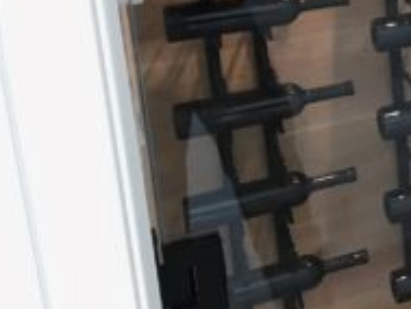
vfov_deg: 18.6
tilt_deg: -13.3
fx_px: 879
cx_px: 535
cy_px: -88
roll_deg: +1.6
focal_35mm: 74
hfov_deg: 23.3
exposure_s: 1/24
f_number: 1.8
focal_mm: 3.99
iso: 40
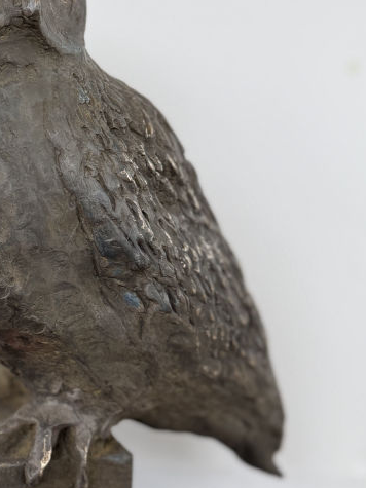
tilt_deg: -7.6
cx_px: 10
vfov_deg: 34.9
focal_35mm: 55
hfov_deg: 25.4
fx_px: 776
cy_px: 254
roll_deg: -1.7
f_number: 1.78
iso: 125
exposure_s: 1/121
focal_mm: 6.76
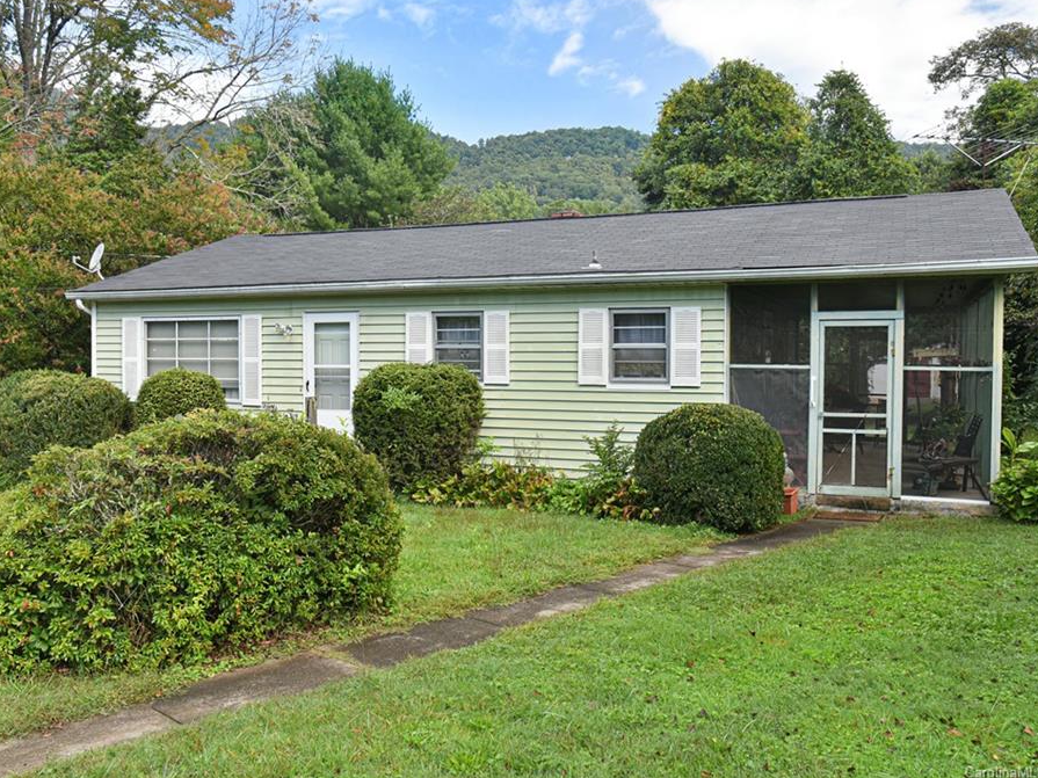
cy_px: 387
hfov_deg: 55.3
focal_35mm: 33
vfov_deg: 42.9
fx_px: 989
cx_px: 496
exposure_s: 1/160
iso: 800
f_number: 6.3
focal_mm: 30
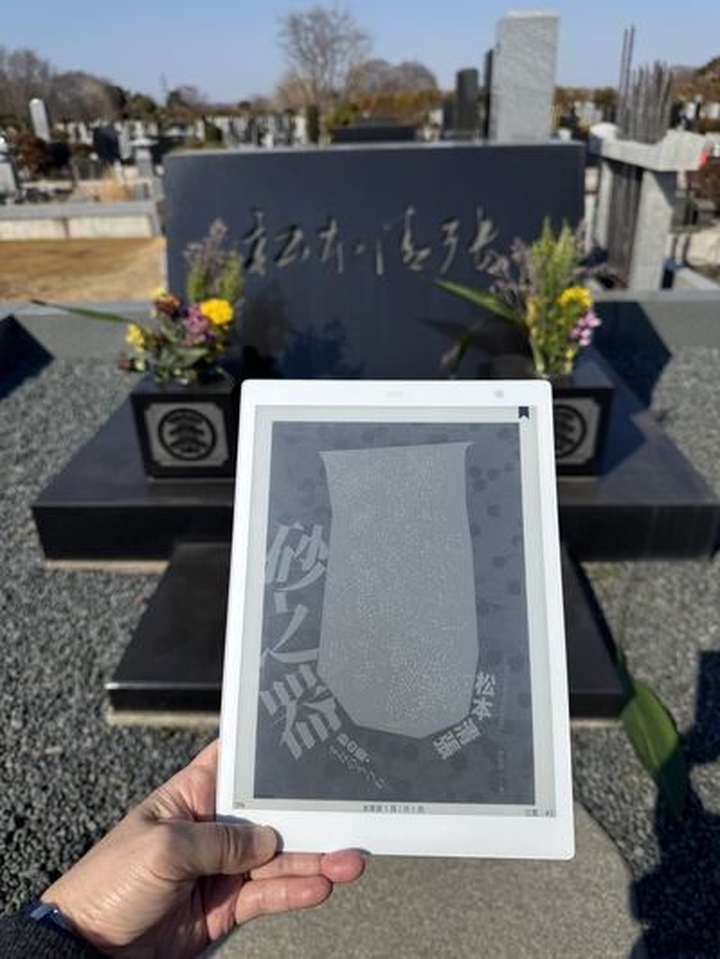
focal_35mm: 24
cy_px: 480
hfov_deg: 56.8
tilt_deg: -27.2
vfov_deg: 71.6
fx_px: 665
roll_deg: +2.0
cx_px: 360
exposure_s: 1/7092
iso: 80
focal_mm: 6.76
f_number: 1.78
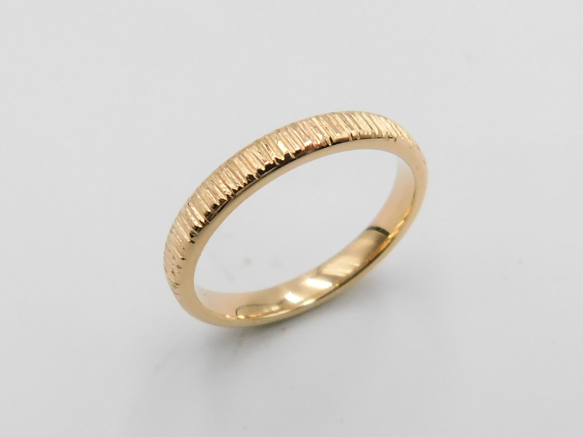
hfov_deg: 73.9
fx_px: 387
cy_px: 218
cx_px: 292
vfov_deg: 58.9
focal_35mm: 23
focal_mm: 4
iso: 400
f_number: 6
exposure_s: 1/400
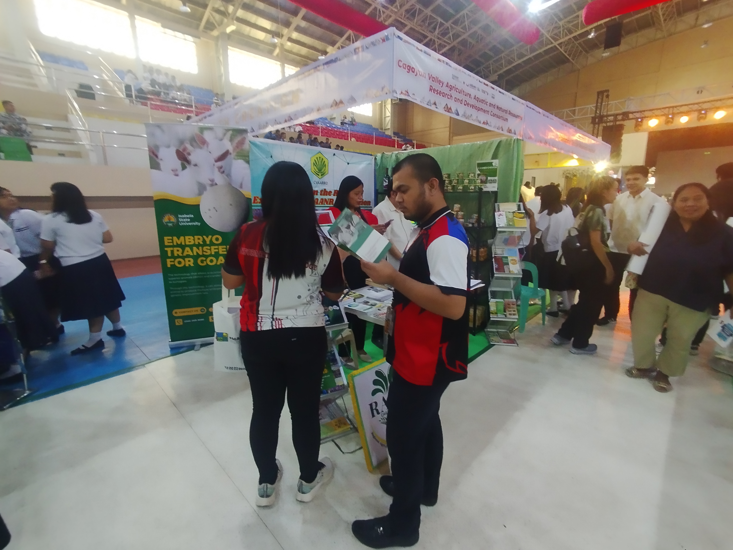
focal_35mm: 16
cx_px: 366
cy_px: 275
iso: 220
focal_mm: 1.65
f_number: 2.2
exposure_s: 1/30
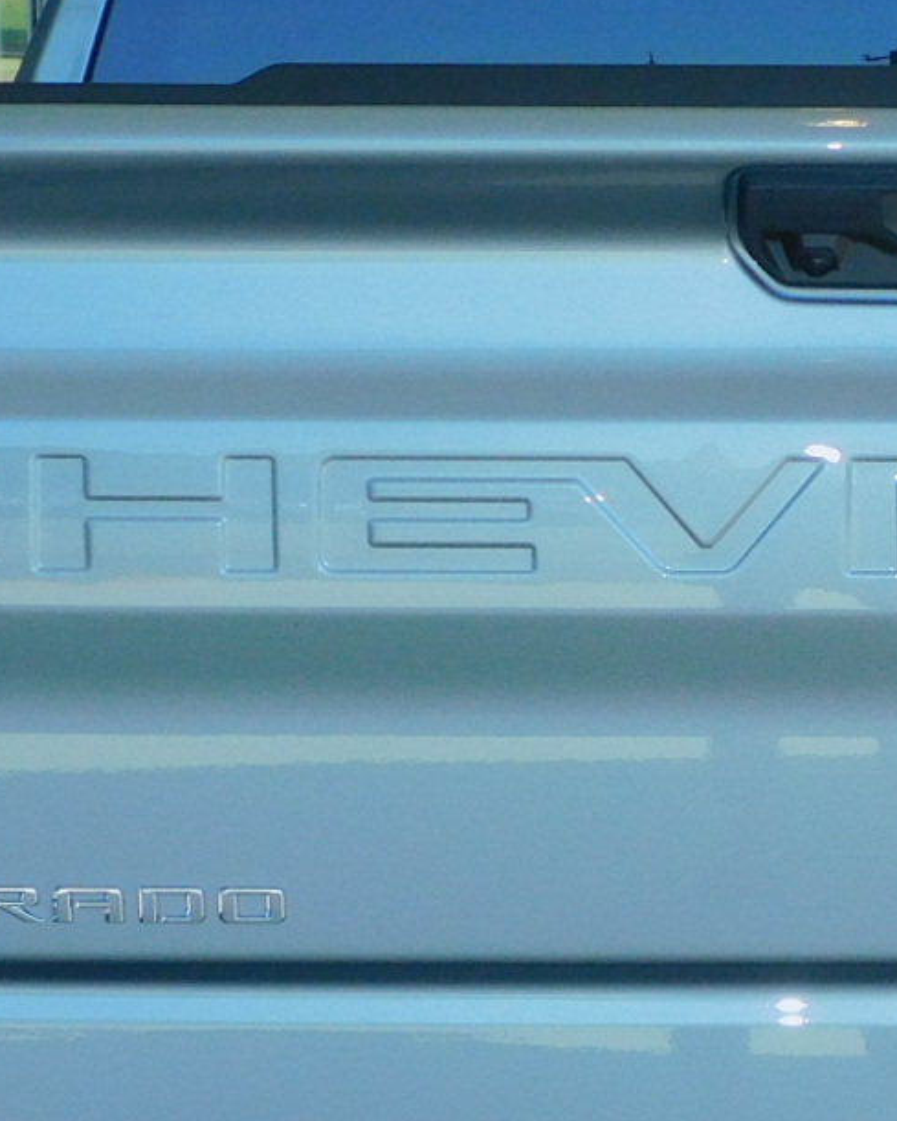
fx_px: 4213
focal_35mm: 127
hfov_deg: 12.0
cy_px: 646
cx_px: 945
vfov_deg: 15.1
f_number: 3.8
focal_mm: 6.3
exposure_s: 1/400
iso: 125
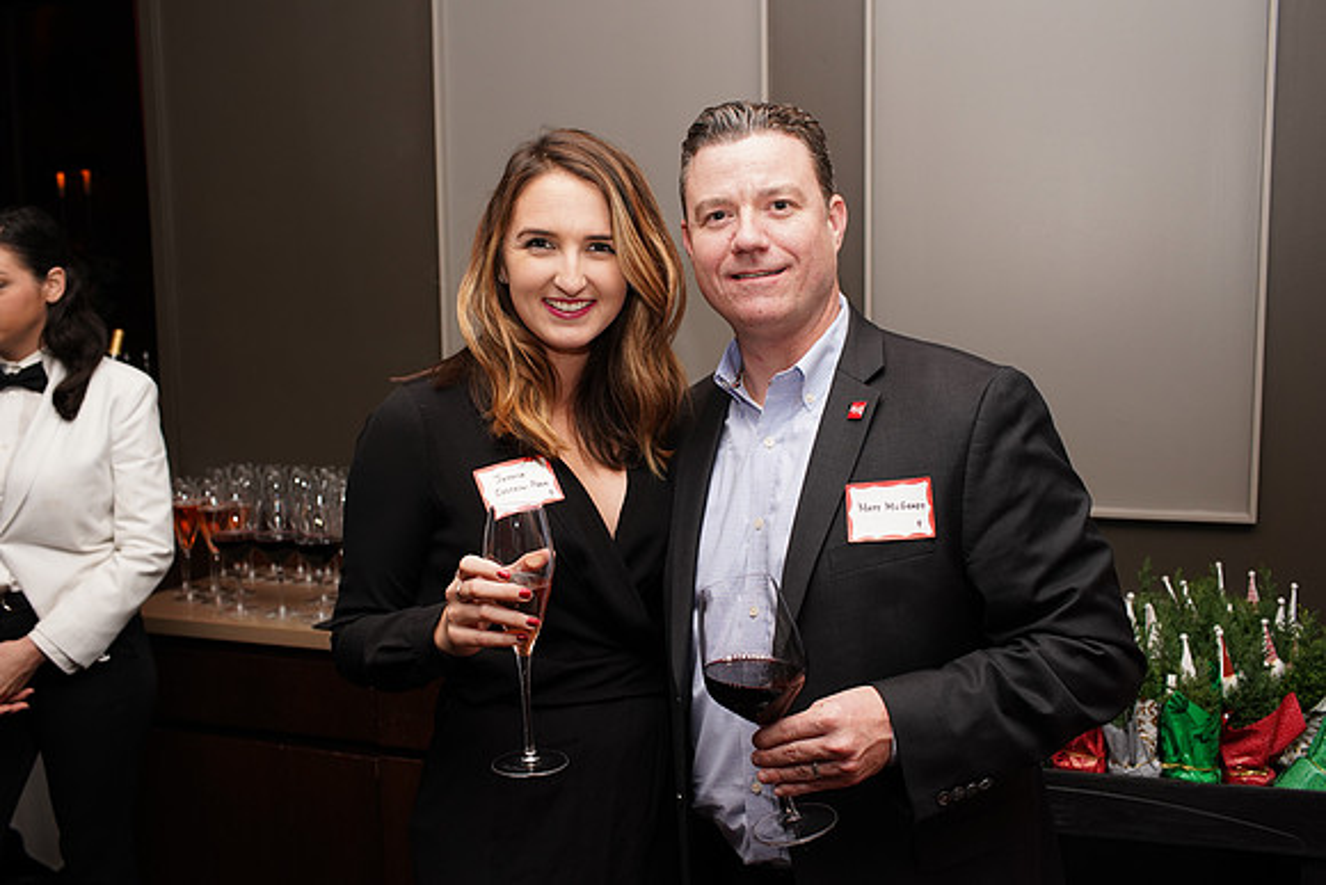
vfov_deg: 37.9
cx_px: 663
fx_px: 1289
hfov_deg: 54.4
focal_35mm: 35
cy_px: 442
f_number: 5
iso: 1000
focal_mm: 35
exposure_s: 1/160
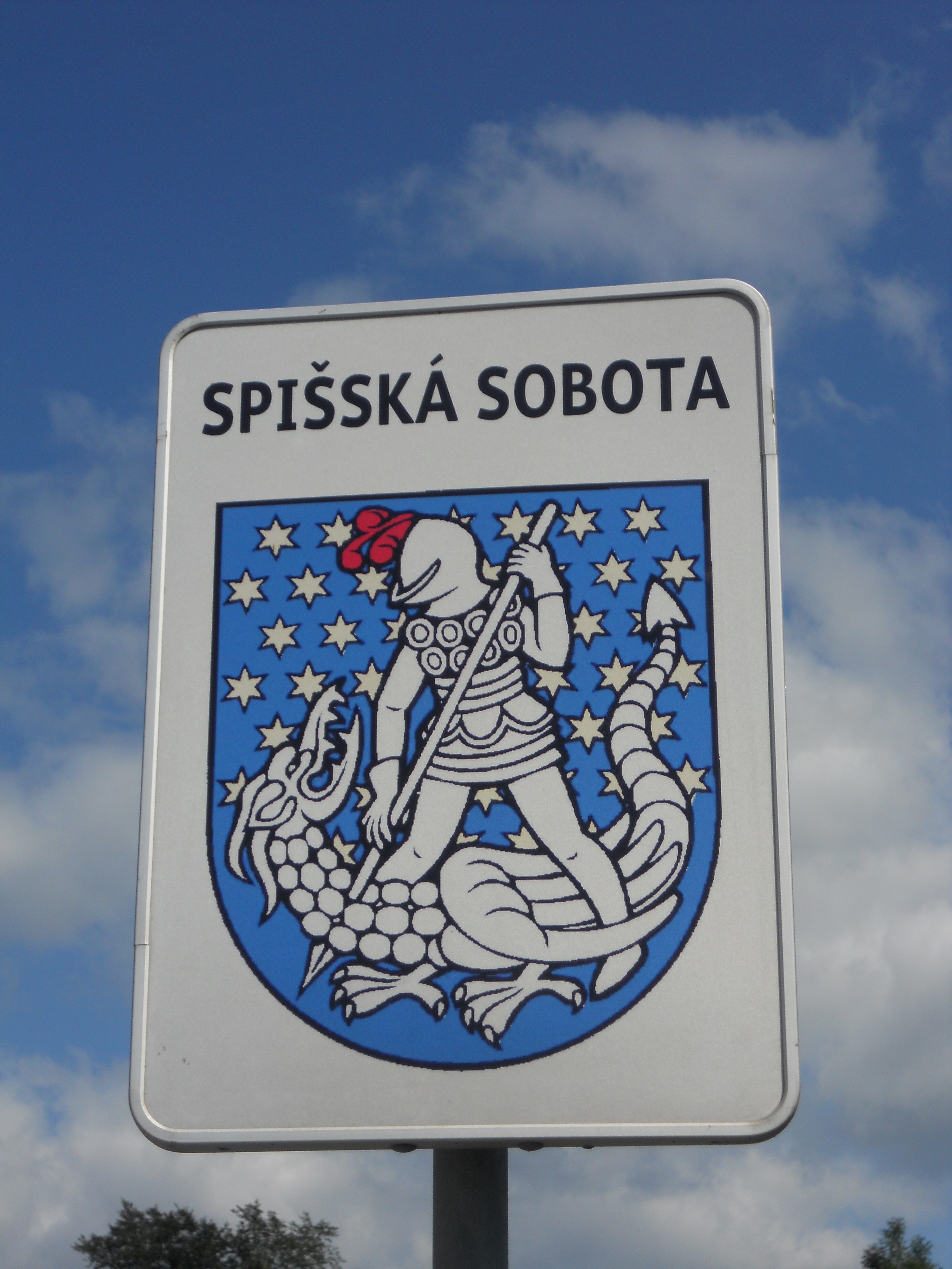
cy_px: 634
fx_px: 3374
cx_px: 476
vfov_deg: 21.3
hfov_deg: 16.1
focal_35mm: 92
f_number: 5.4
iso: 80
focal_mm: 16.5
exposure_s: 1/1000
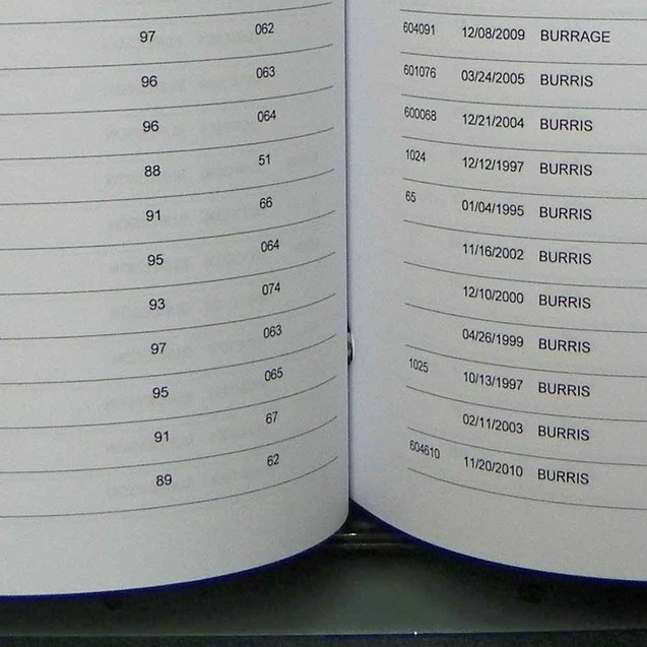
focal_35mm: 101
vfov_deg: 16.5
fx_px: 2136
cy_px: -147
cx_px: 423
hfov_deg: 17.2
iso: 100
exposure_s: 1/30
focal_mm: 4.6
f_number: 2.8
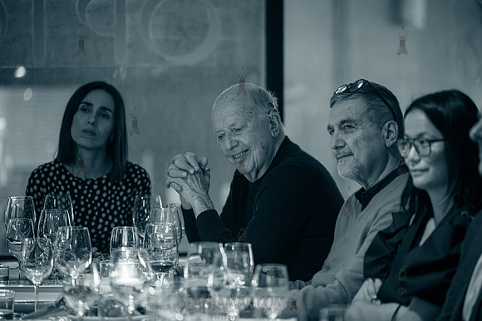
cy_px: 160
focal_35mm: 133
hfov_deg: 15.4
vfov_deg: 10.3
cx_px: 241
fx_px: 1777
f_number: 2.8
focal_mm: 131
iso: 16000
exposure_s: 1/125
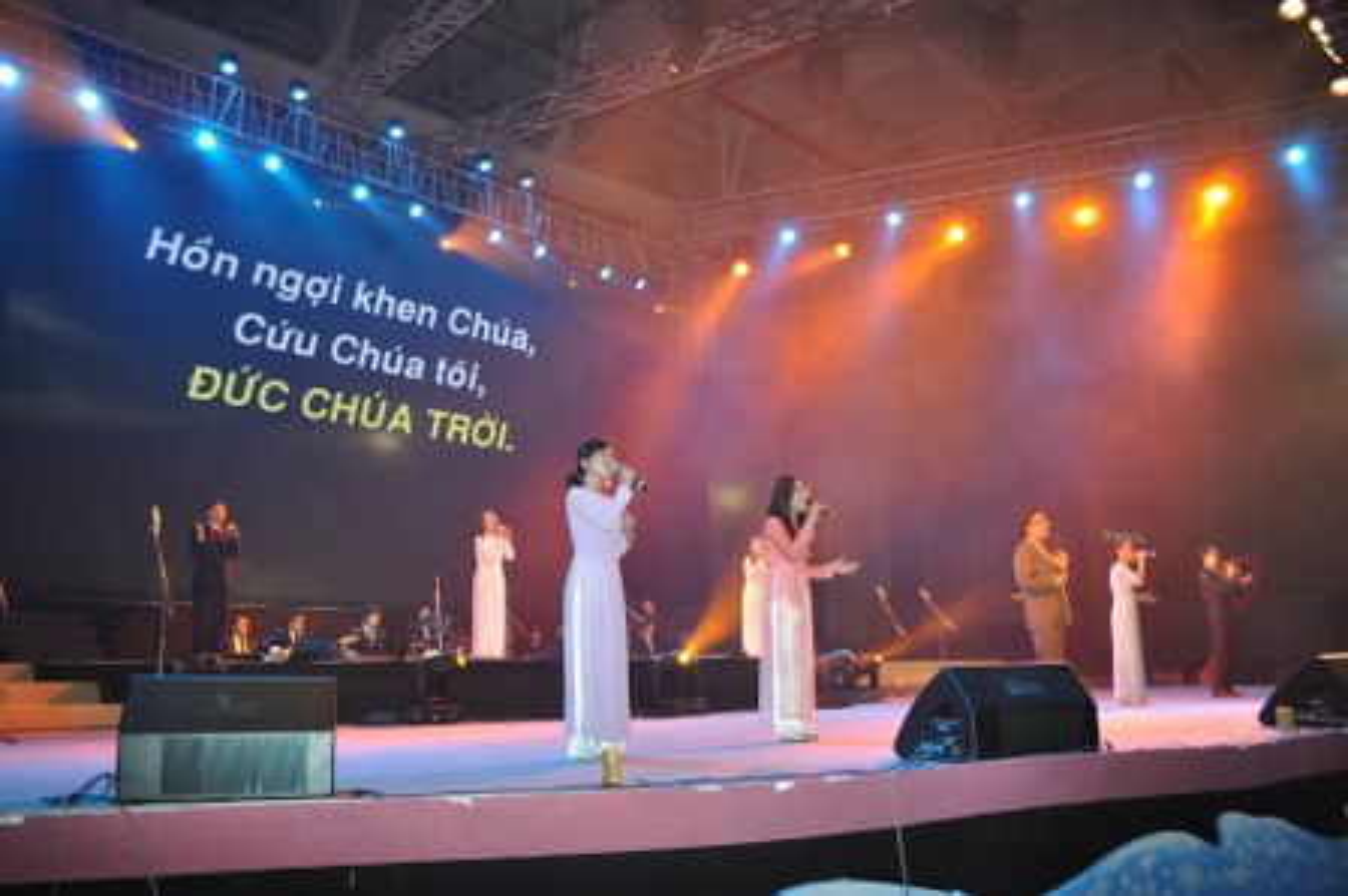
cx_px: 674
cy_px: 448
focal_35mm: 30
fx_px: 1122
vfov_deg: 43.5
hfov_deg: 62.0
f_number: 3.8
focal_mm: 20
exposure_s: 1/60
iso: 500
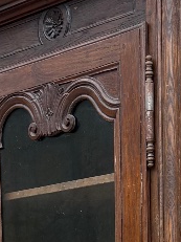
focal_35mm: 135
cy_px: 420
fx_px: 942
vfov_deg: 13.3
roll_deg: -0.9
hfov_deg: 11.0
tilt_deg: -4.0
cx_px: 134
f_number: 1.6
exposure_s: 1/907
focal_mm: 5.96
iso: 50
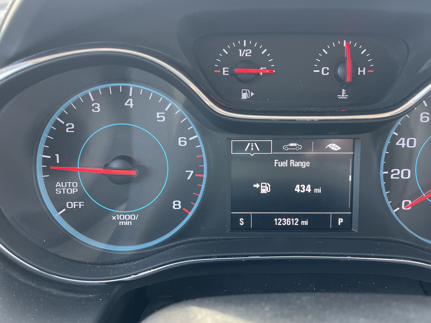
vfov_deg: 45.4
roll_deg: +0.8
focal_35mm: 31
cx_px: 227
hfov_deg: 58.3
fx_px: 386
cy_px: 148
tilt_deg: -20.5
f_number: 1.6
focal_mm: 5.1
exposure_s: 1/122
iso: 100
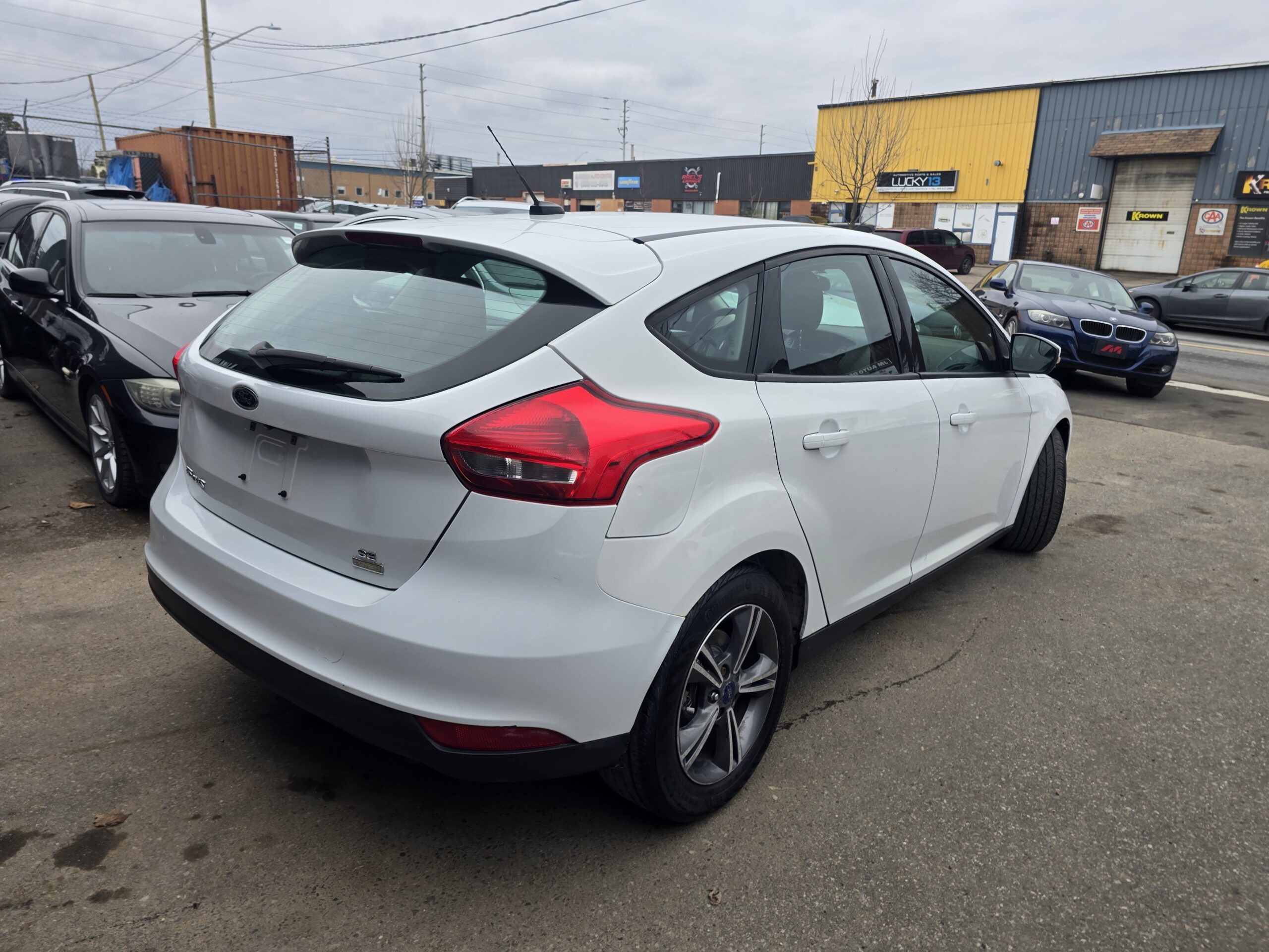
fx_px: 843
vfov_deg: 58.9
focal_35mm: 23
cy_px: 476
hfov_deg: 73.9
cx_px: 634
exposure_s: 1/392
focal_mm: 6.3
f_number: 1.7
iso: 12
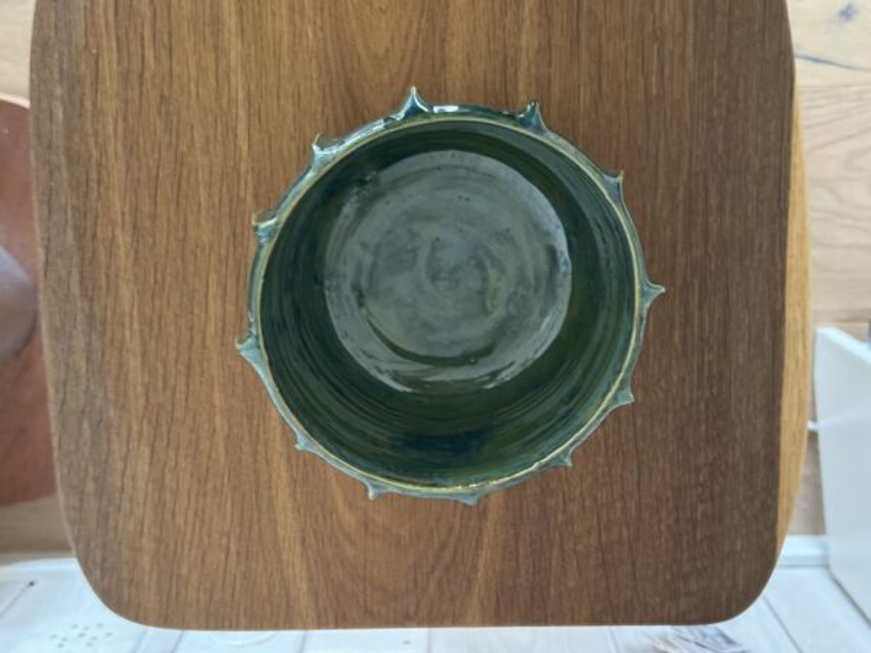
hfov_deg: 39.7
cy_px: 326
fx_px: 1208
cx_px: 436
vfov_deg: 30.3
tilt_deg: -79.7
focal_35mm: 48
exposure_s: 1/24
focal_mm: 6.76
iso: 800
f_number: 1.78
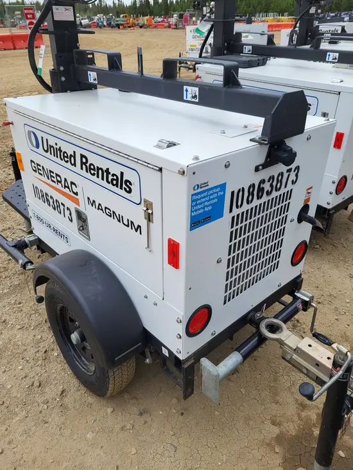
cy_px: 235
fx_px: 353
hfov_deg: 53.1
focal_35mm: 26
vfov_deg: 67.3
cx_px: 176
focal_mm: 5.4
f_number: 1.8
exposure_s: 1/1167
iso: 40
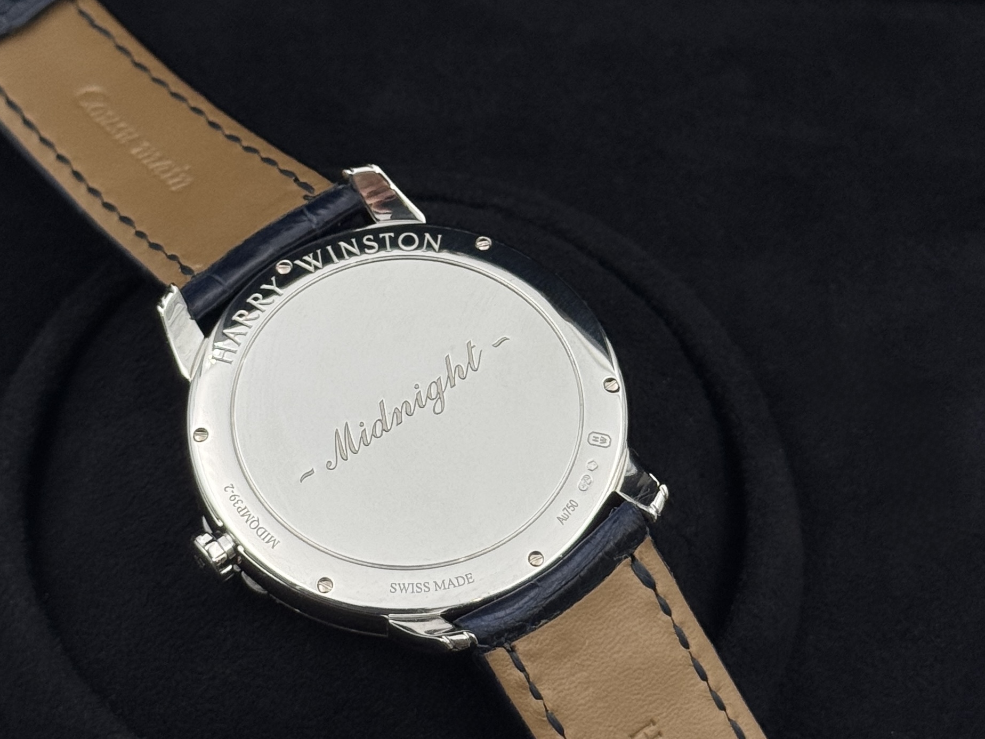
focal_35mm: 59
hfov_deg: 32.6
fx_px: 1679
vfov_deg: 24.8
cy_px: 411
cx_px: 393
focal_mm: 6.76
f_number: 1.78
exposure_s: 1/290
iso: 64
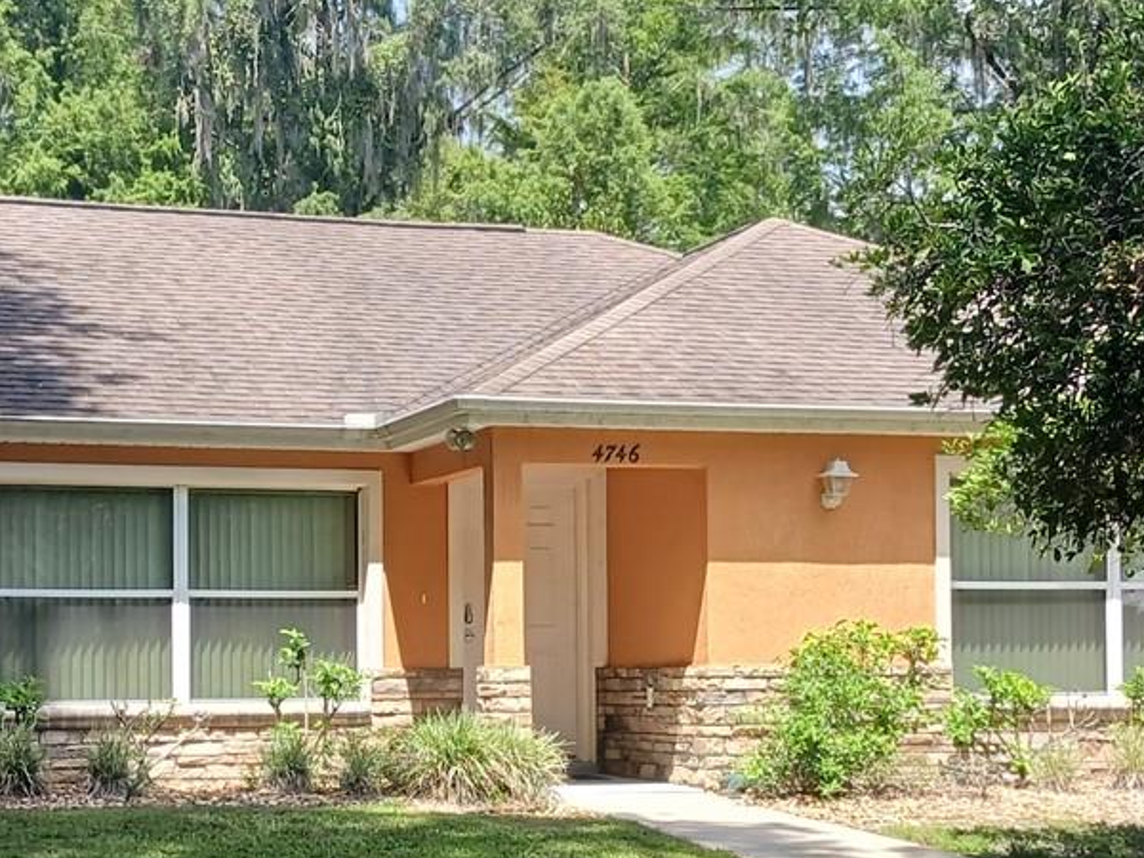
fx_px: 2379
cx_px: 423
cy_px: 652
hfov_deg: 26.9
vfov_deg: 20.3
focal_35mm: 72
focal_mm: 4
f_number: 1.8
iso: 20
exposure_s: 1/120
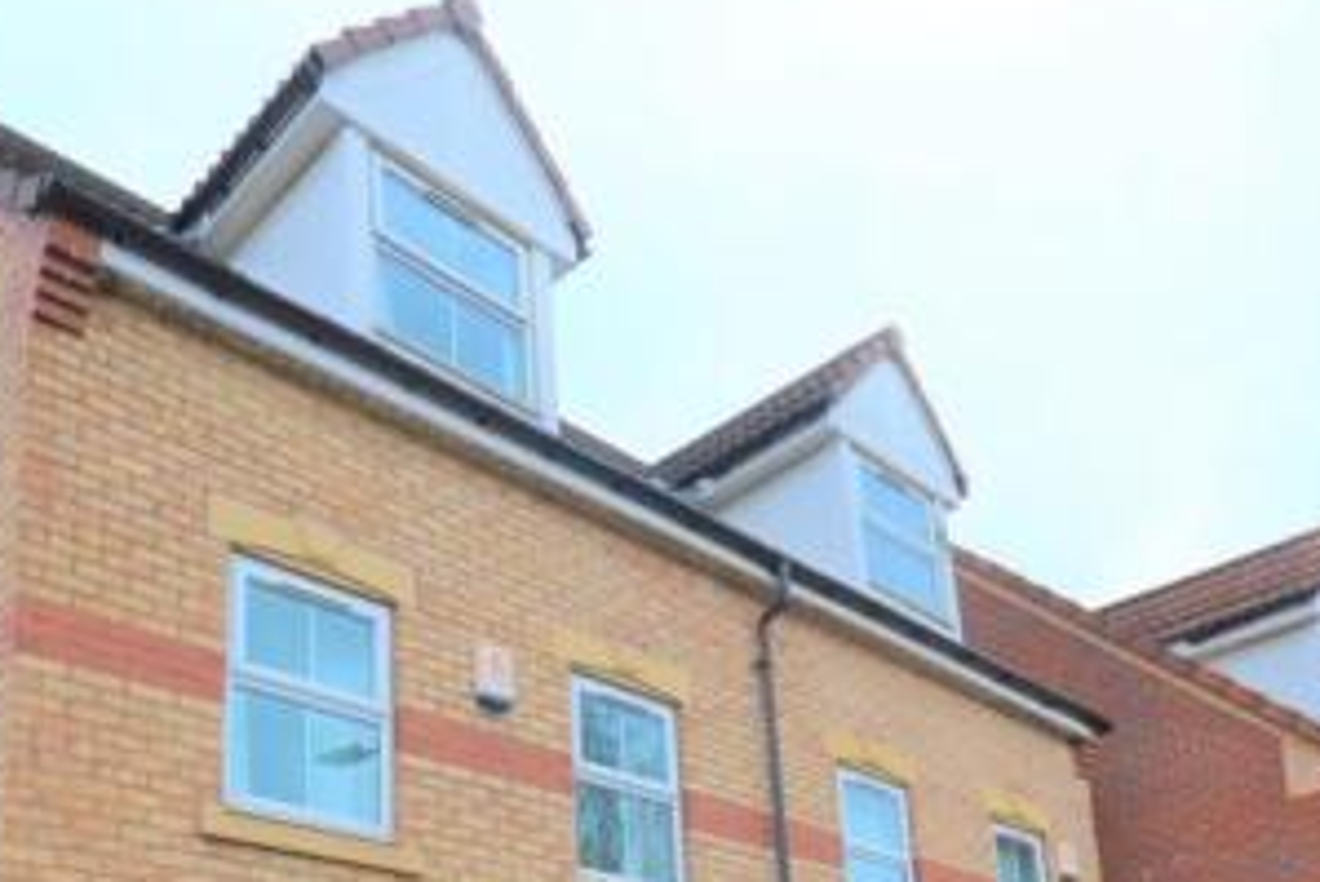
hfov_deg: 56.8
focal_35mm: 33
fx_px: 1211
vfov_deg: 35.7
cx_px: 534
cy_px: 906
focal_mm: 10
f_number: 5.6
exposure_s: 1/125
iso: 280
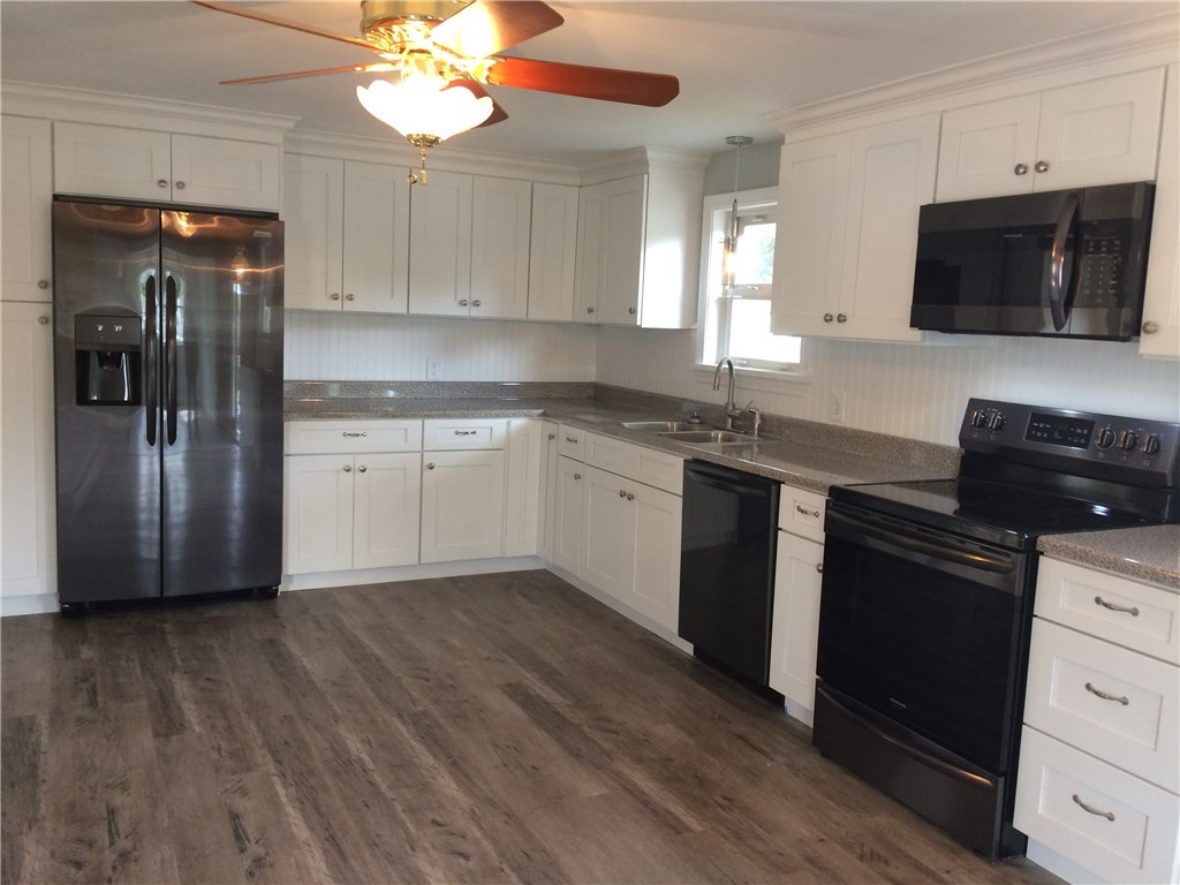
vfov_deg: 48.2
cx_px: 590
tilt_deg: -7.8
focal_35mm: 29
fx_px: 989
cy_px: 442
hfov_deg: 61.7
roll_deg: -2.7
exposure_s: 1/30
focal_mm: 4.15
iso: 64
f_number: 2.2
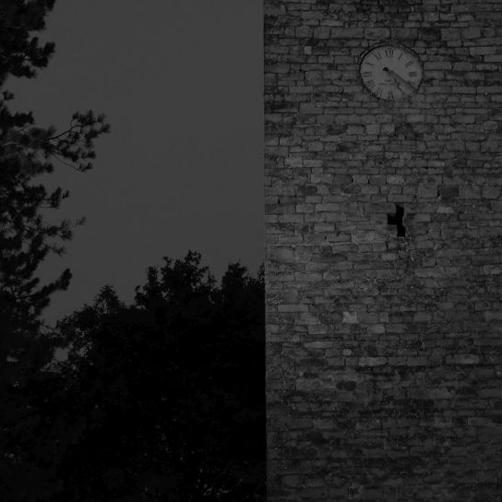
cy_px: 263
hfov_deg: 22.9
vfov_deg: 23.1
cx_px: 361
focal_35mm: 75
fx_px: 1231
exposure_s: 1/40
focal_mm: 26.5
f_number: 3.2
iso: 800
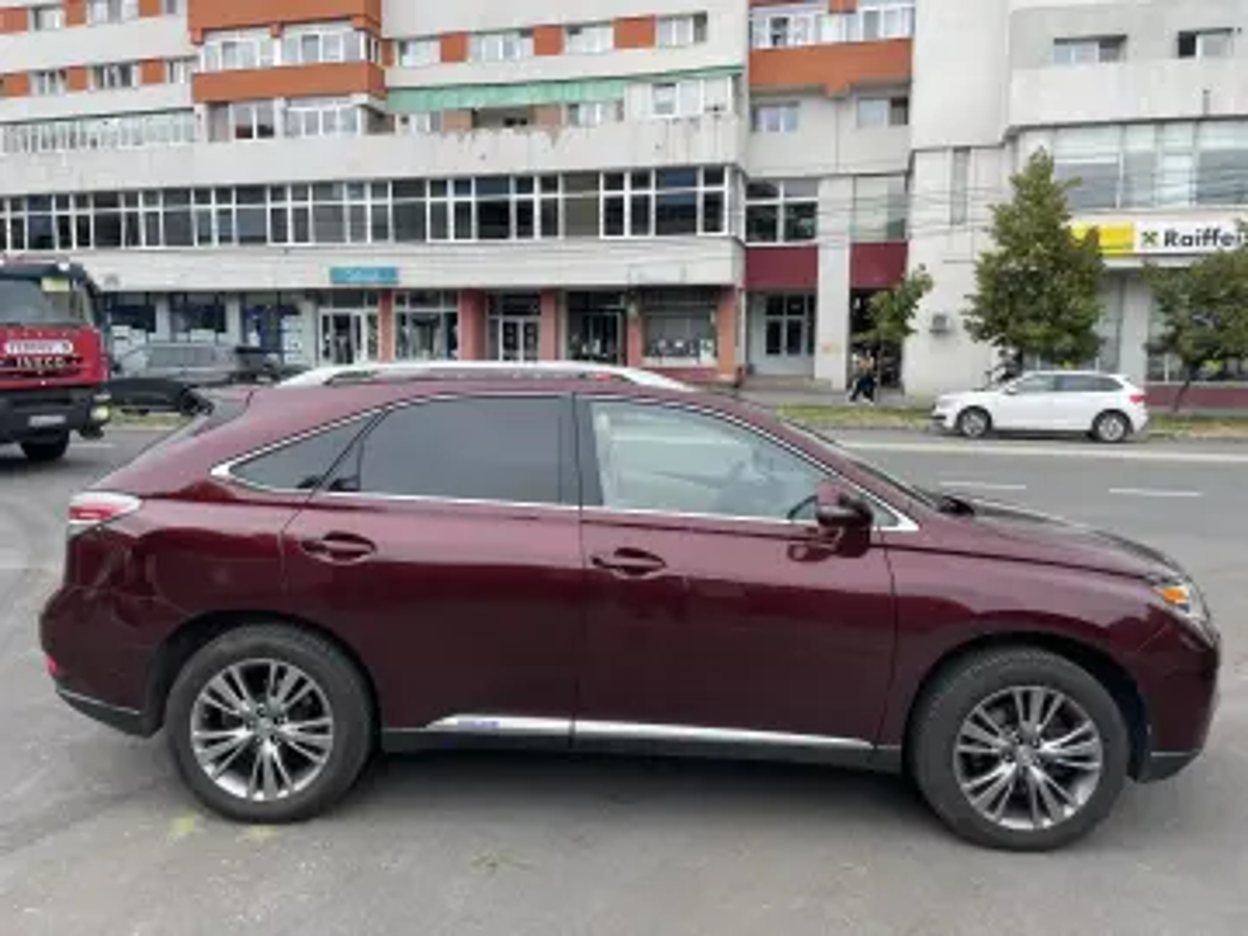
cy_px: 468
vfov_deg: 53.1
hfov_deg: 67.3
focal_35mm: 26
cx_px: 624
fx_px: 937
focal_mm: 4.2
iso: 32
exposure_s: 1/1024
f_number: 1.6
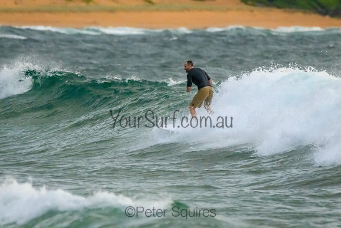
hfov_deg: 2.1
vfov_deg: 1.4
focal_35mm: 1000
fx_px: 9474
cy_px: 114
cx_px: 170
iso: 14400
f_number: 11
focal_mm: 1000
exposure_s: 1/4000
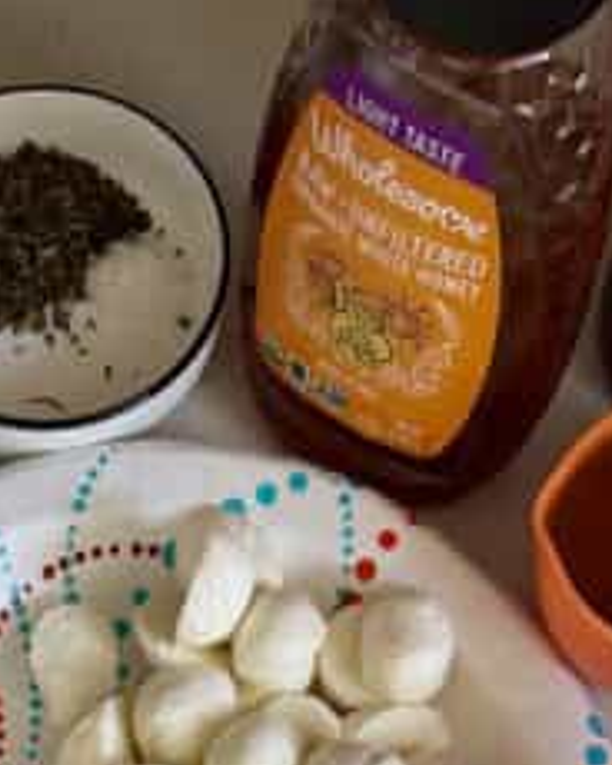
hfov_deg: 15.2
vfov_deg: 15.0
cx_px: -23
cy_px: 1608
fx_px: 2241
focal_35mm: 99
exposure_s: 1/112
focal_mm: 6.8
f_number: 1.8
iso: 200
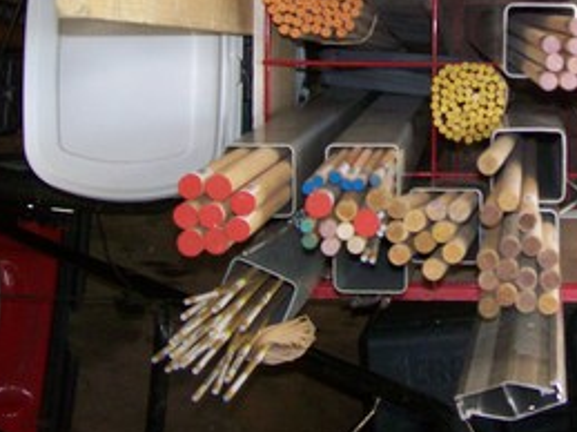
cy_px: 58
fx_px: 1100
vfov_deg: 21.8
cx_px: 493
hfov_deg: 28.5
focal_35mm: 66
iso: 140
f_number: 2.7
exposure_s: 1/64
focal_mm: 6
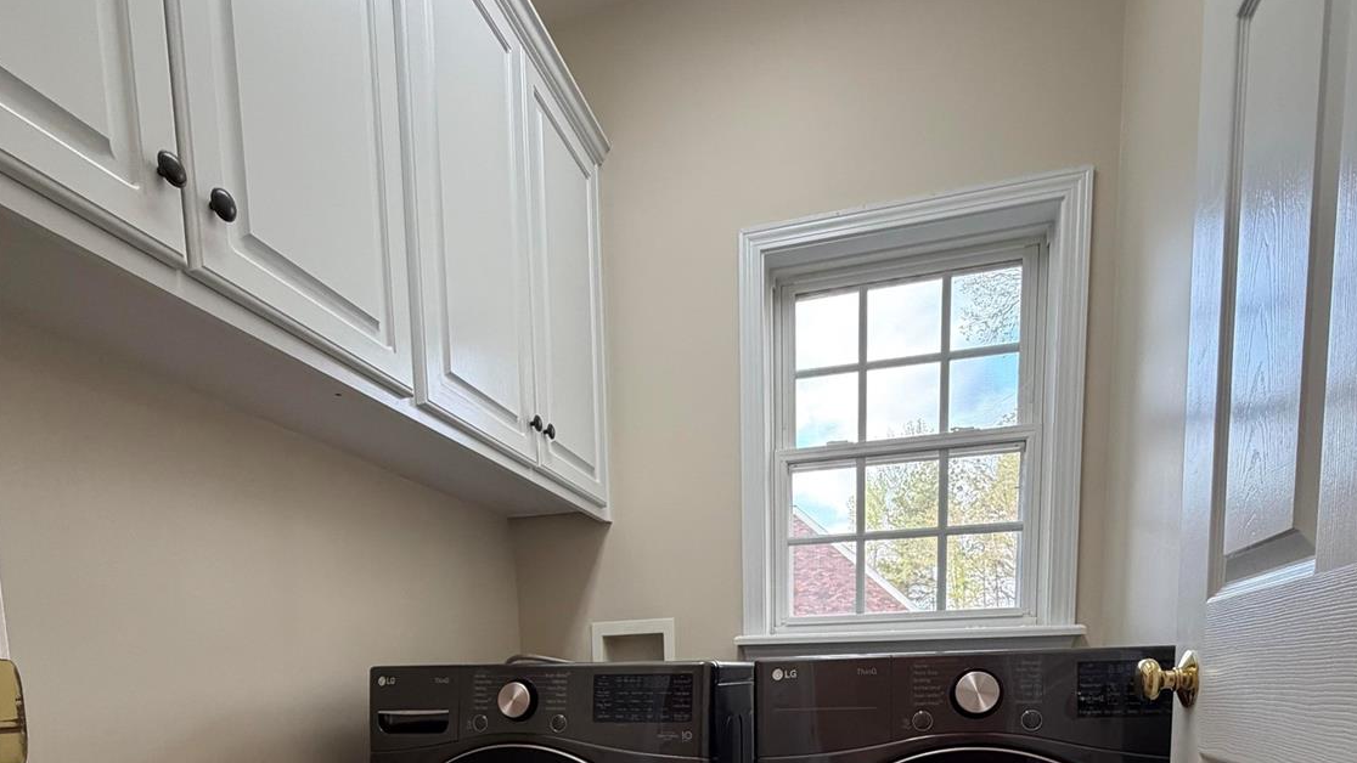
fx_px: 756
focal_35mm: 21
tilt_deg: -5.9
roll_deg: +1.1
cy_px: 773
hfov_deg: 83.8
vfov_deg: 44.9
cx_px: 692
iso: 250
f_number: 2.2
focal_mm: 2.22
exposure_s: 1/120
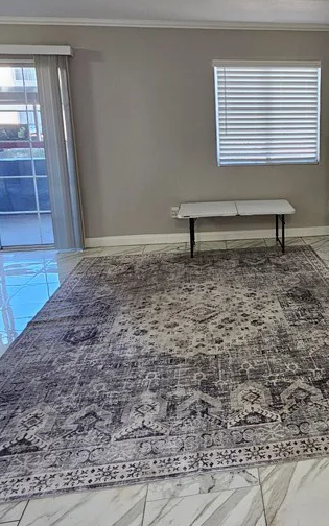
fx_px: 402
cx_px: 288
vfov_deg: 65.6
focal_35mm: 28
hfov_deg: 41.5
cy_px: 202
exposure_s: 1/60
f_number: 2.2
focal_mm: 2.2
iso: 160
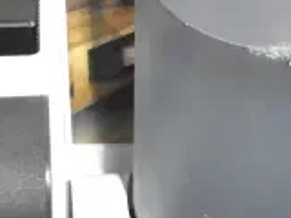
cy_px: 55
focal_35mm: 198
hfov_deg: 9.5
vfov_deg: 7.5
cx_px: 537
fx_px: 1664
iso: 6400
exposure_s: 1/100
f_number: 4.8
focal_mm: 36
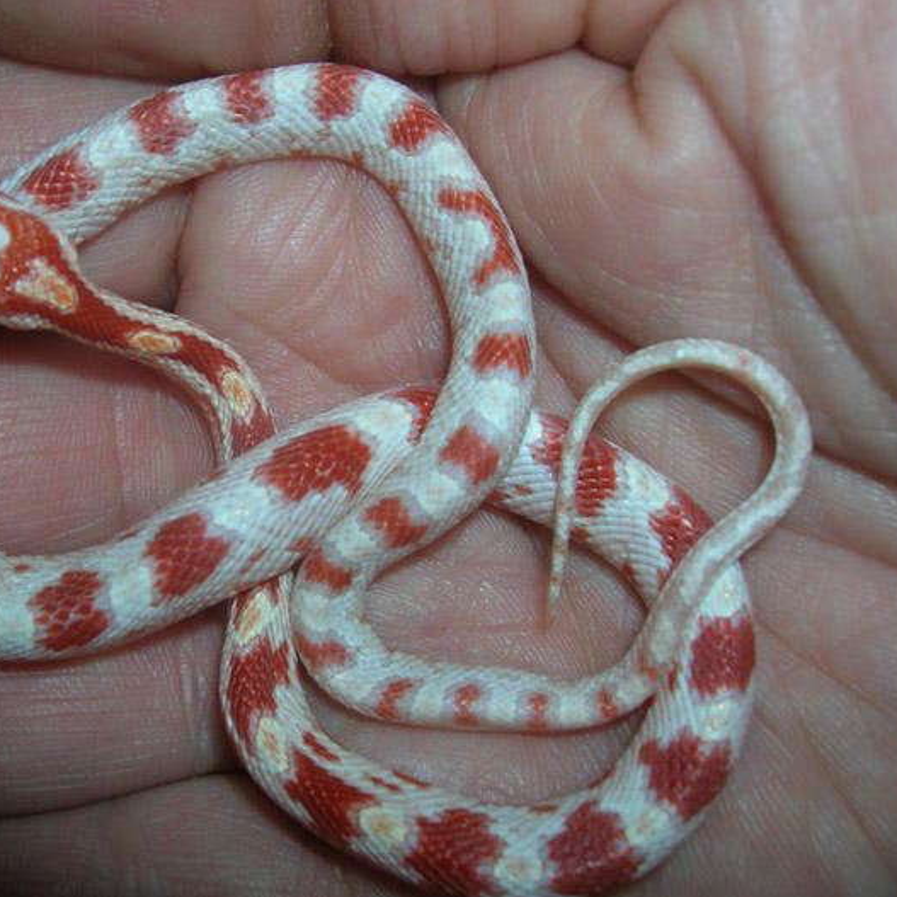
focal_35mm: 41
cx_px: 303
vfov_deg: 40.9
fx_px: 1202
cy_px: 442
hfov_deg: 40.4
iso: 50
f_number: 4.9
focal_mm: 5.7
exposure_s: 1/60.1
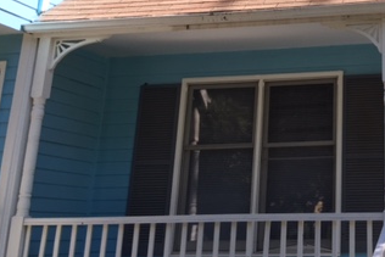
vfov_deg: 21.7
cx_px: 379
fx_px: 653
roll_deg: -0.5
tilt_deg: +18.0
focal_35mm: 61
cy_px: 19
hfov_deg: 30.7
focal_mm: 4.15
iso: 32
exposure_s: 1/599
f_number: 2.2
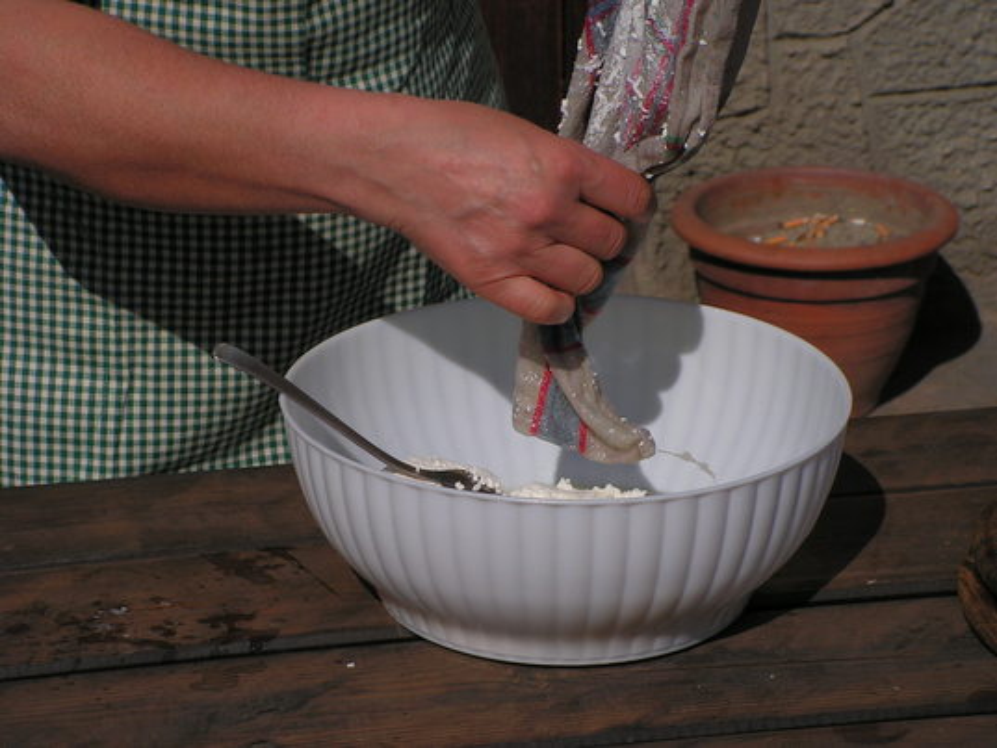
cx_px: 498
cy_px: 374
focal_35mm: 124
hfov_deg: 15.9
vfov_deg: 12.0
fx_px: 3572
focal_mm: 20.7
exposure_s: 1/2000
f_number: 4.8
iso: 64
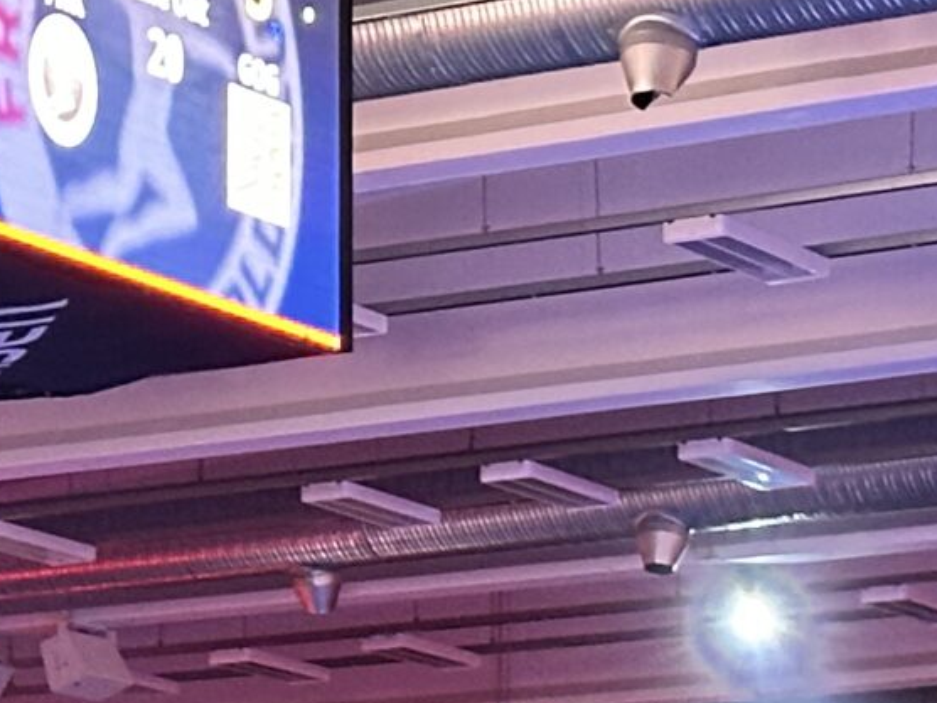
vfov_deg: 6.6
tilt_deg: +2.3
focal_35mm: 221
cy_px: 1227
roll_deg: -0.6
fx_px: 5982
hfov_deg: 8.9
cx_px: 2
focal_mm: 6.86
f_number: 1.78
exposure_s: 1/30
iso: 640
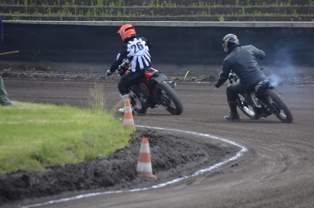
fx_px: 4084
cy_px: 86
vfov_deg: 2.9
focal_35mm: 469
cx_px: 189
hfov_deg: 4.4
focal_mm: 250
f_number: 6.3
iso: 400
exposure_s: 1/500
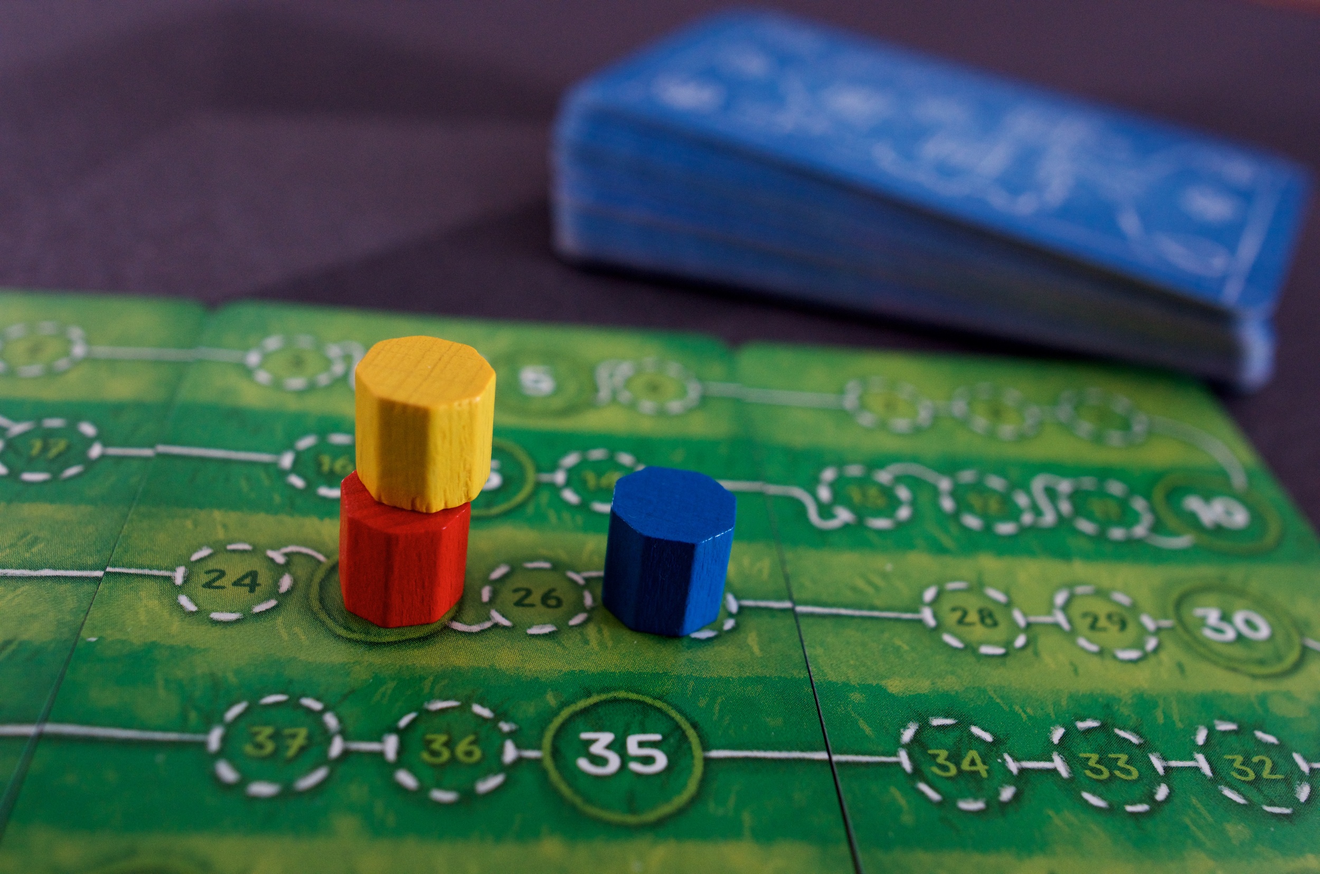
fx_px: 1098
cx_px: 660
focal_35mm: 30
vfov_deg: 43.4
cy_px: 437
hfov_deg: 62.0
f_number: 4.5
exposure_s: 1/80
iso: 800
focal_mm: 20
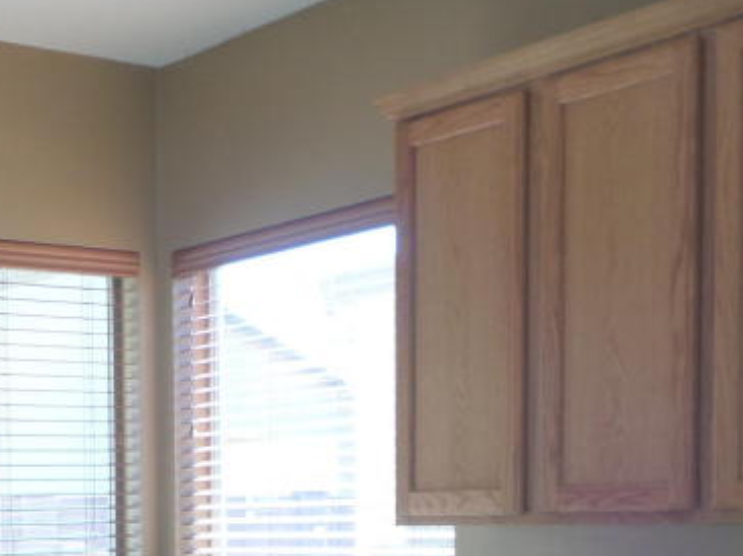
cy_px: 641
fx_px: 1501
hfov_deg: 27.3
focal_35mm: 70
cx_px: 164
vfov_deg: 19.9
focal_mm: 4.5
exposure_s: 1/60
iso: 80
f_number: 2.5
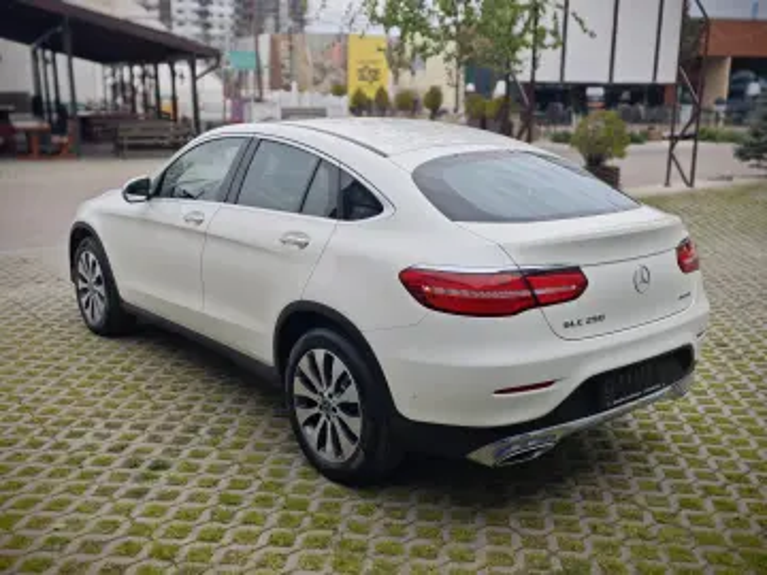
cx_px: 384
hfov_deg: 52.6
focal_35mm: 35
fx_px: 776
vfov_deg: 40.7
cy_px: 288
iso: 50
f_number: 1.4
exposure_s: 1/2118
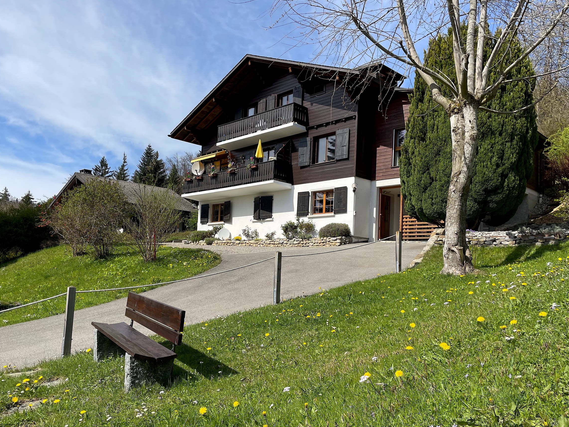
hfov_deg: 61.6
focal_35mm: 29
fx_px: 477
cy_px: 234
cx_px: 267
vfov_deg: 48.2
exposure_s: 1/4292
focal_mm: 4.2
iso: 50
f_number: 1.6
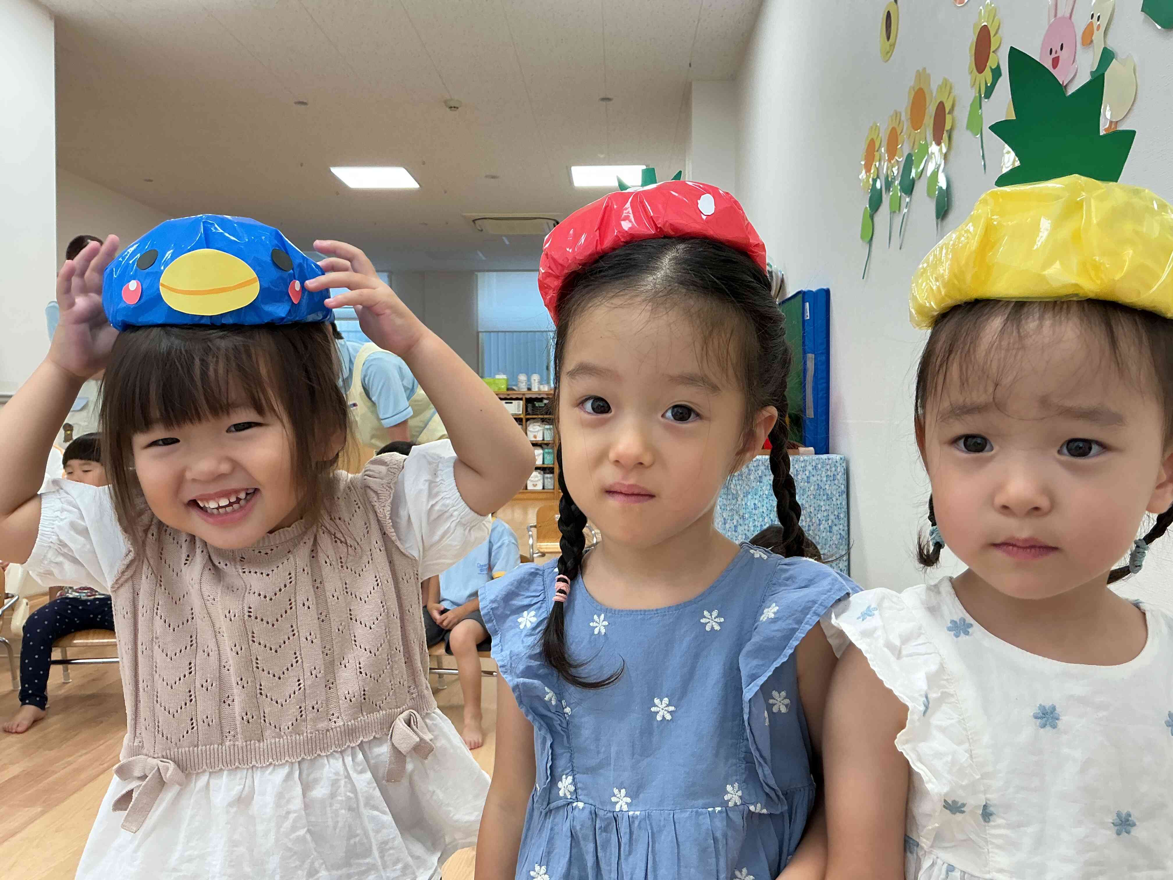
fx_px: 983
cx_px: 586
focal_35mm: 29
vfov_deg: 48.2
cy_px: 440
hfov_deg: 61.7
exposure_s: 1/100
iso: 40
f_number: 1.8
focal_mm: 3
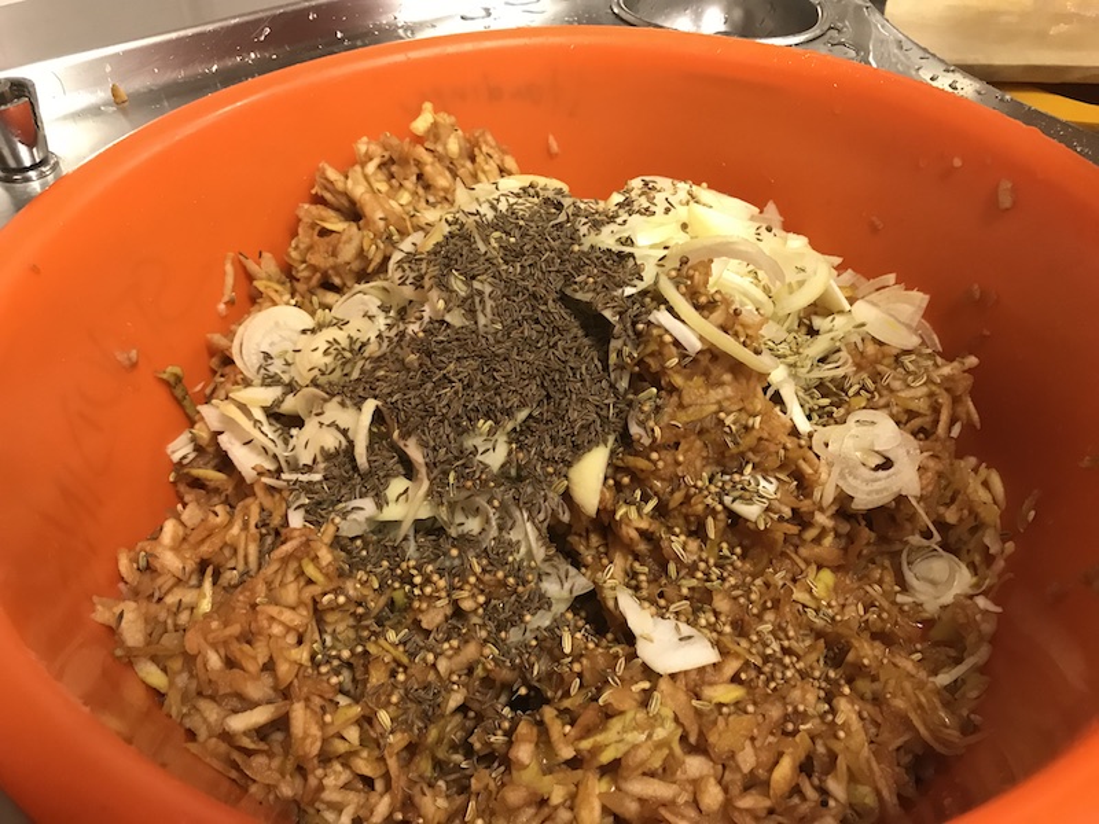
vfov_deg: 49.7
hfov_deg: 63.4
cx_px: 550
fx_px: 889
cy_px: 412
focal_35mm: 28
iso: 80
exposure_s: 1/17
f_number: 1.8
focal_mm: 3.99
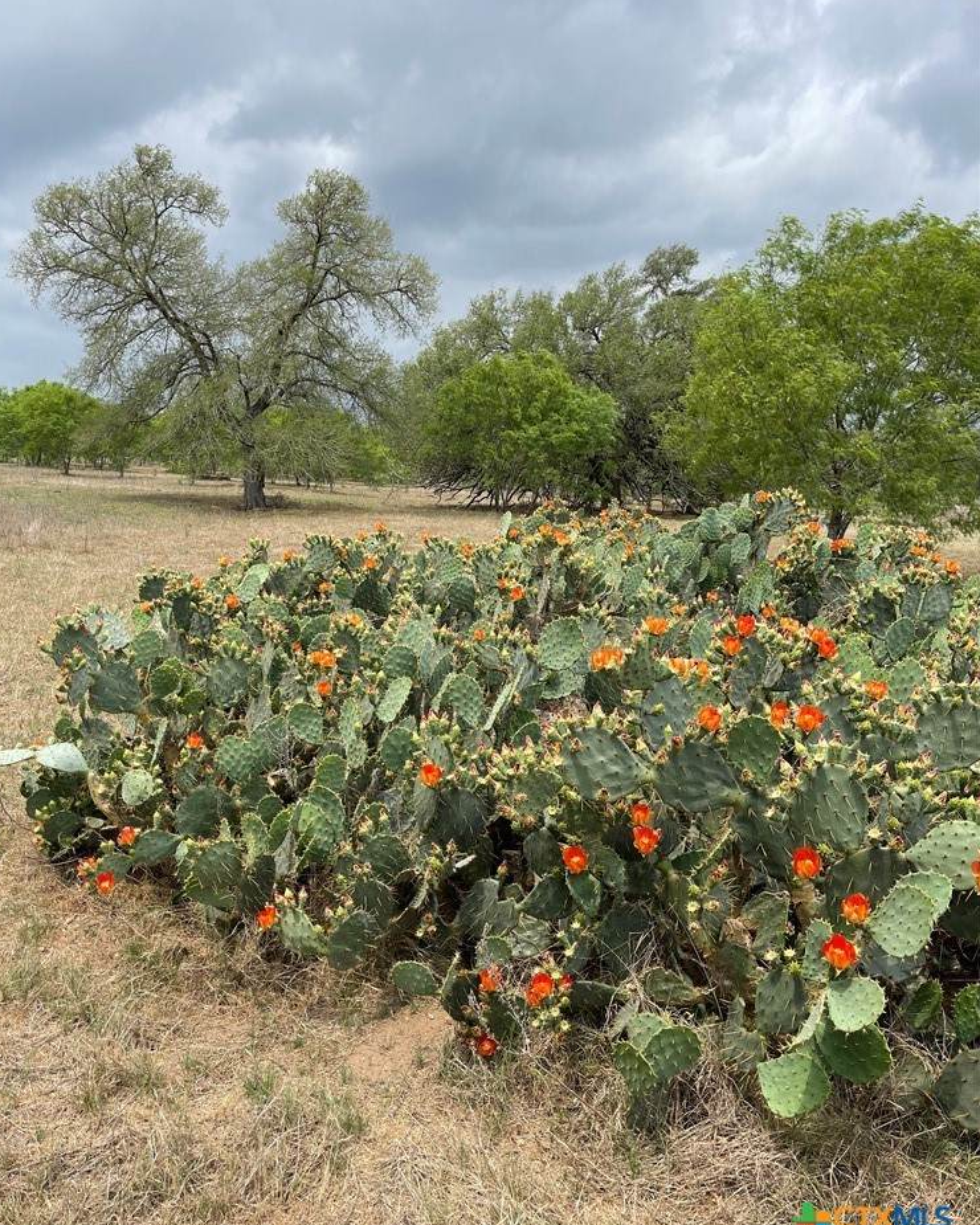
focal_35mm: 27
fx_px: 979
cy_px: 588
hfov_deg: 53.2
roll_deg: -3.8
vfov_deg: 64.0
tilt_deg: -7.5
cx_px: 474
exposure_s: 1/2288
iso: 32
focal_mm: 5.1
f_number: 1.6
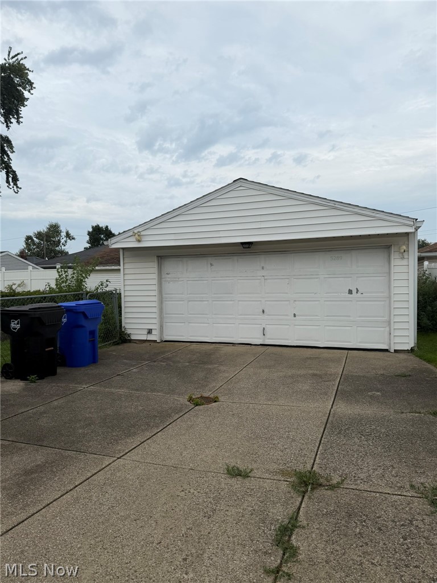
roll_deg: +1.4
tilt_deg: -1.9
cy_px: 292
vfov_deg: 71.6
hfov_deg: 56.8
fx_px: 404
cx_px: 218
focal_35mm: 24
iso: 80
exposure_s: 1/1901
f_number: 1.78
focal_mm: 6.76
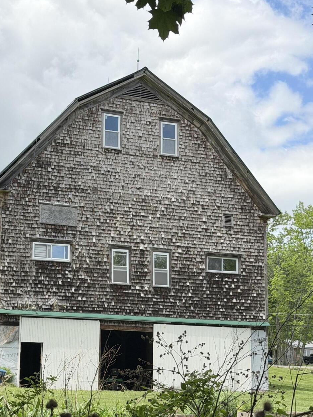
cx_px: 140
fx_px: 916
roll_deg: -0.9
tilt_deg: +7.8
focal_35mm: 76
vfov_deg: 25.5
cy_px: 287
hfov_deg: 19.4
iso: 64
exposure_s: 1/4098
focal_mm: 6.76
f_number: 1.78
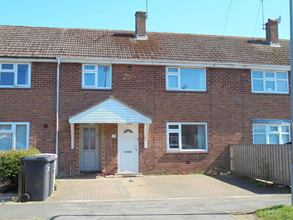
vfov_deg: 37.7
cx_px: 146
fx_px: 322
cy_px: 110
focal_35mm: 38
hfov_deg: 49.0
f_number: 4.2
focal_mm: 6.9
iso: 100
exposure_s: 1/250
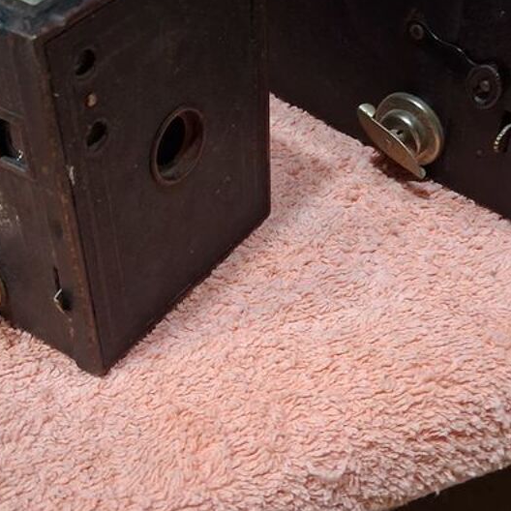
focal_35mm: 58
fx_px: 969
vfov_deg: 29.5
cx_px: 237
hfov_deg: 29.5
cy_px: 198
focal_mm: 3.98
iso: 640
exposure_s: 1/25
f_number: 1.8
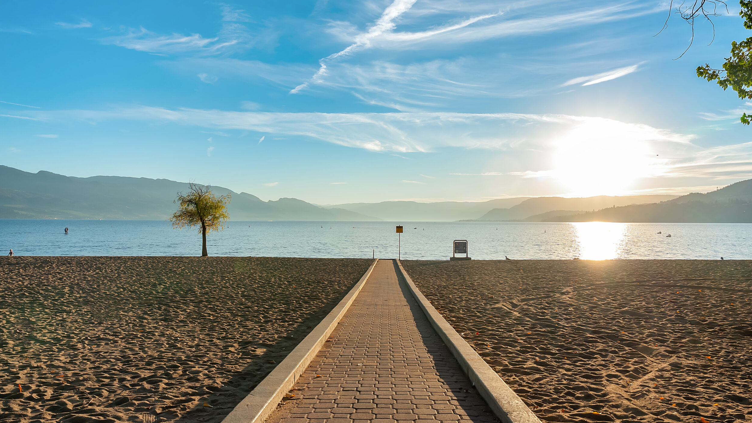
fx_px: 565
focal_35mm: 28
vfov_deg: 41.0
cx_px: 383
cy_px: 224
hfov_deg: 67.3
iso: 400
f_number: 10
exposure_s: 1/125
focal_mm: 26.3
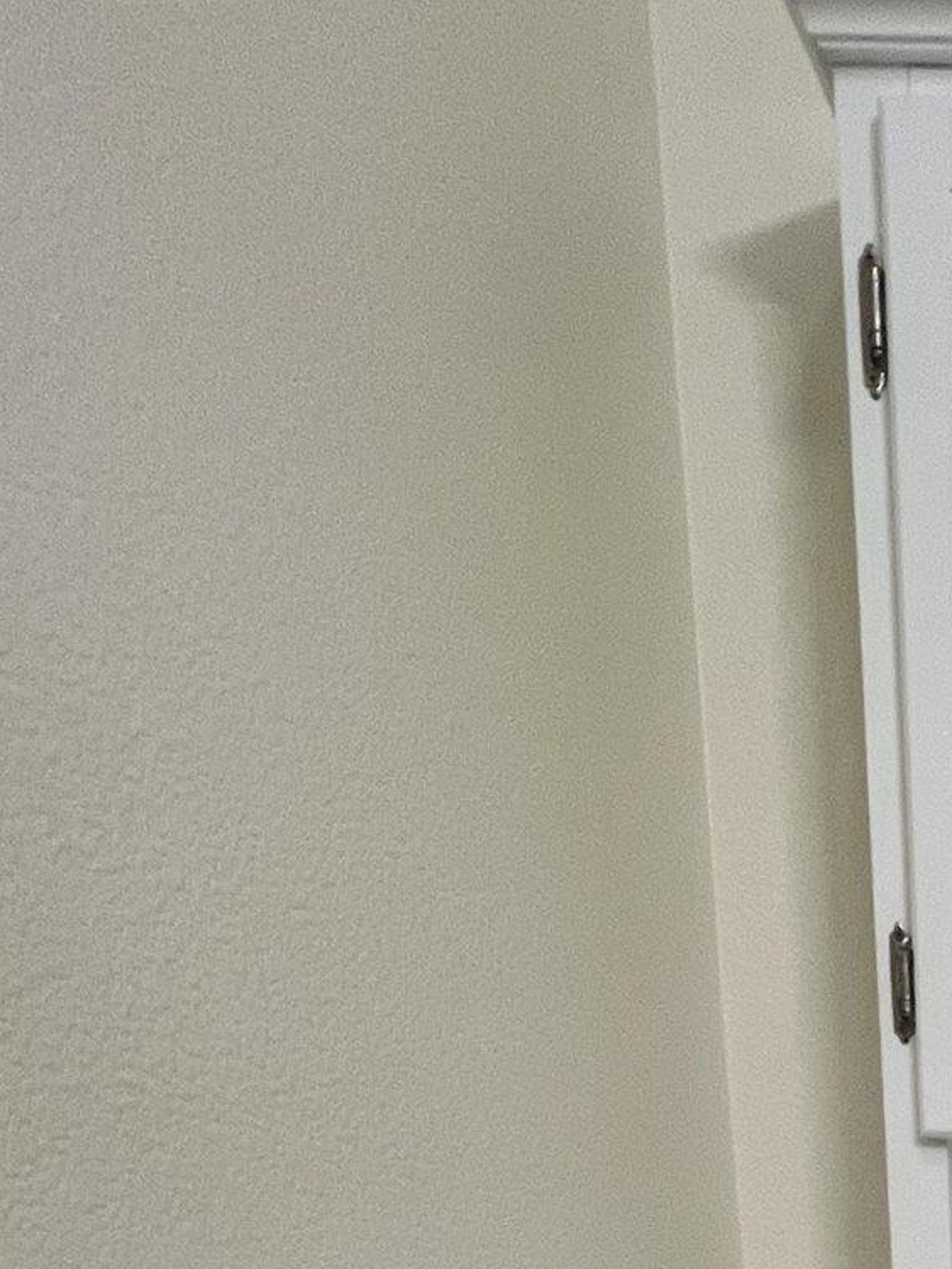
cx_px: 1257
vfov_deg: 32.3
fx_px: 1466
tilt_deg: -19.7
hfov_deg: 28.9
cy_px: 1730
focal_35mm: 40
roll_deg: -2.0
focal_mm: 1.57
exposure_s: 1/60
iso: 160
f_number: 1.8
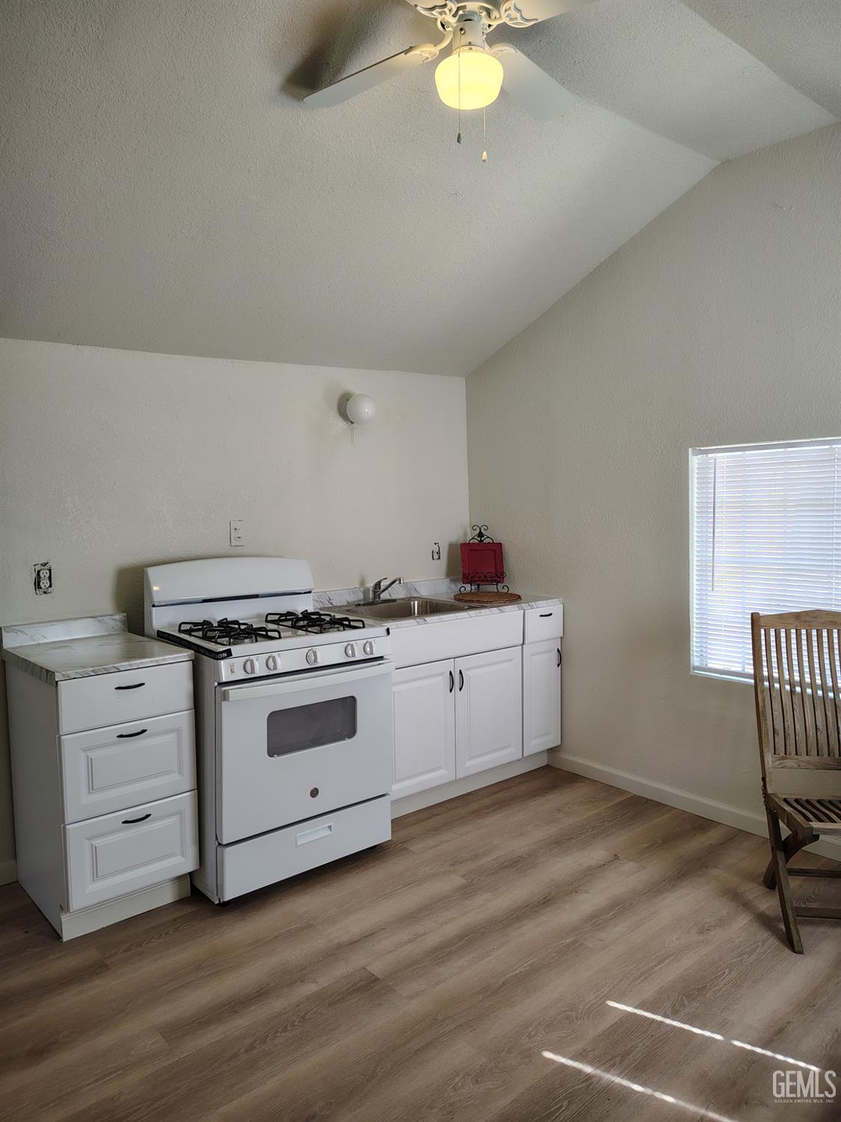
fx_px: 777
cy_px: 561
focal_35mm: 24
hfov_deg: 56.8
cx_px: 420
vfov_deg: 71.6
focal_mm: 5.56
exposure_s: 1/120
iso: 242
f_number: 1.8
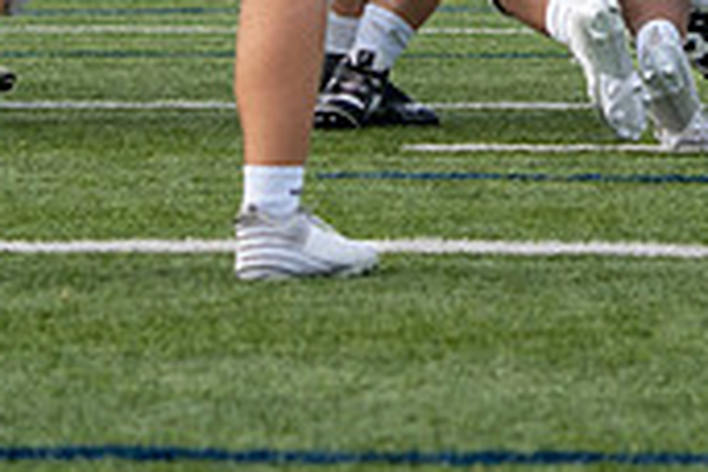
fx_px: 7630
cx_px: 1050
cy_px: -291
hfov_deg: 5.3
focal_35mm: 388
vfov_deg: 3.5
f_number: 5.6
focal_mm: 100
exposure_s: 1/1250
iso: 320
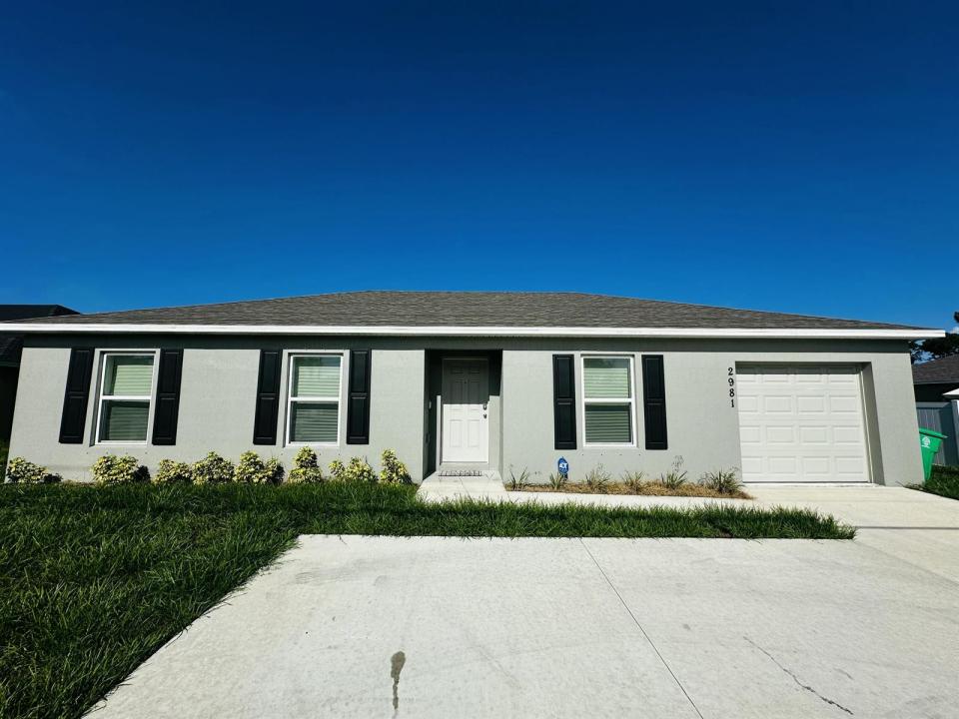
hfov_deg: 102.1
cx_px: 480
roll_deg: -0.1
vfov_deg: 85.7
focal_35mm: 14
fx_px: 388
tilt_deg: +6.7
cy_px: 360
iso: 50
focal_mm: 2.22
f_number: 2.2
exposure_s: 1/4464
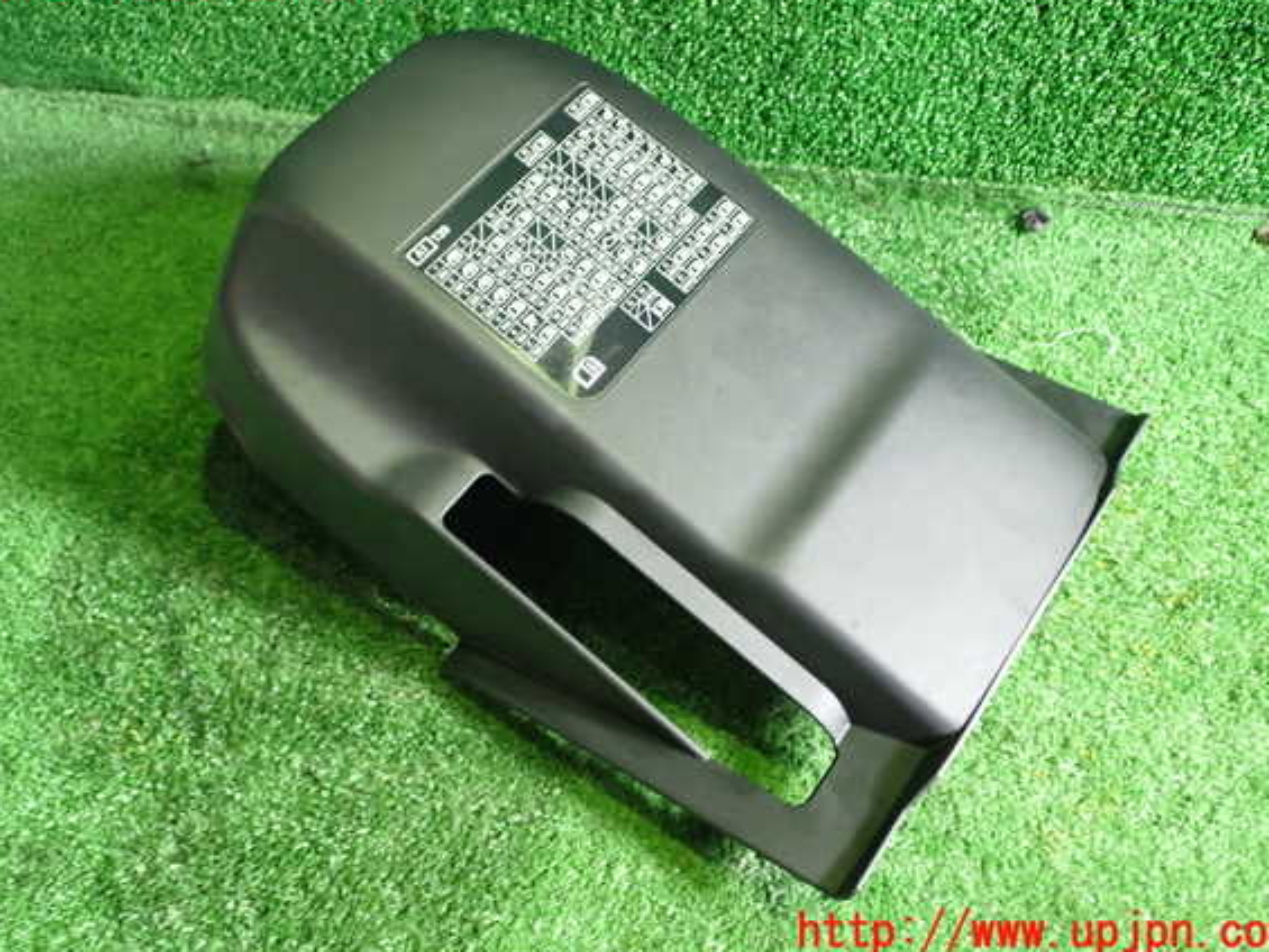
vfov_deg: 41.8
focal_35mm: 34
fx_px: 1247
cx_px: 631
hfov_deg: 53.9
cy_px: 456
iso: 400
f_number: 2.4
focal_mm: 5.79
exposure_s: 1/30
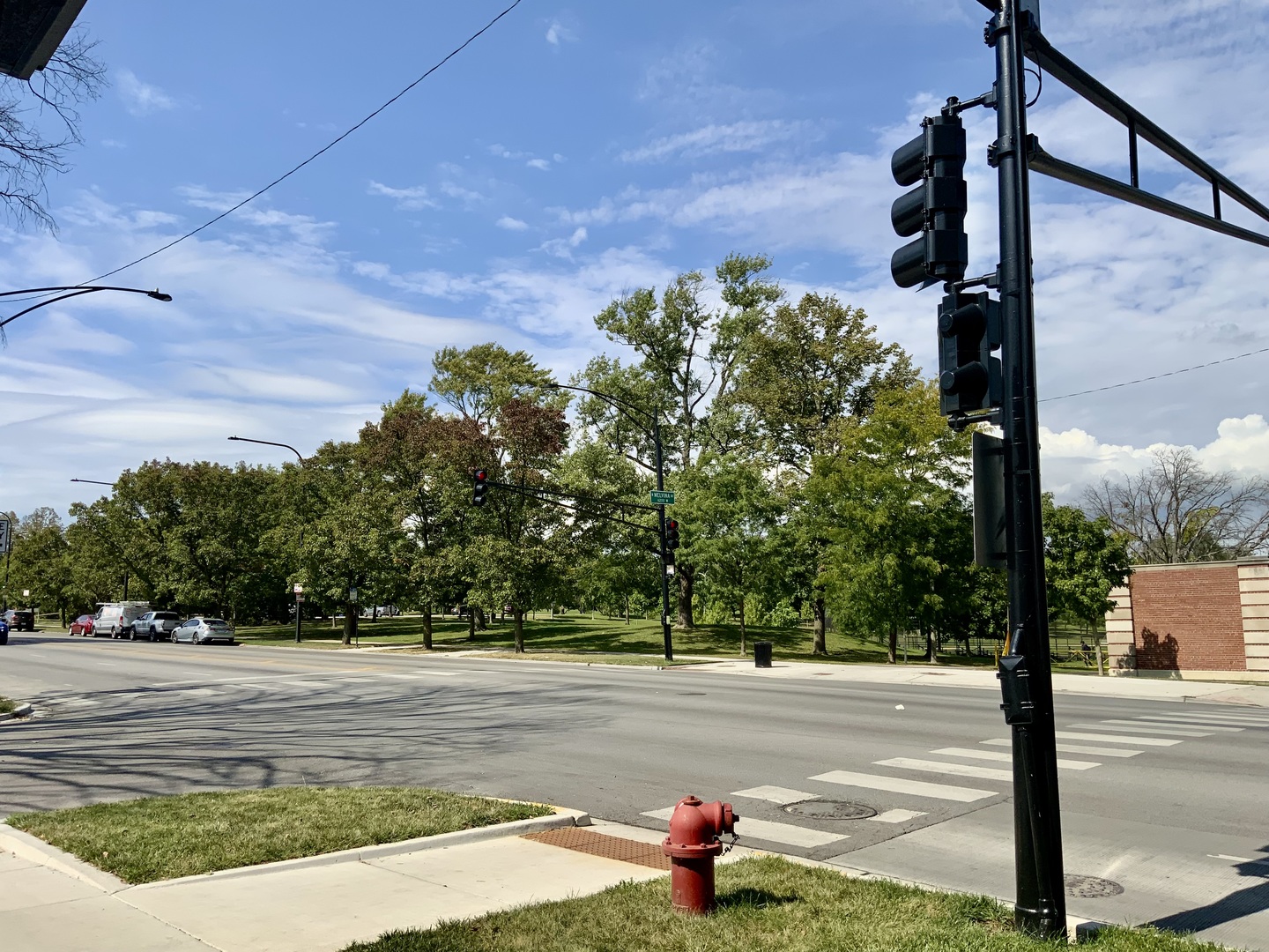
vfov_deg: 48.2
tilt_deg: +6.6
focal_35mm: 29
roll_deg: -0.4
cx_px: 634
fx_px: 1063
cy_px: 476
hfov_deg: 61.7
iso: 16
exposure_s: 1/2427
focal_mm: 3
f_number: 1.8
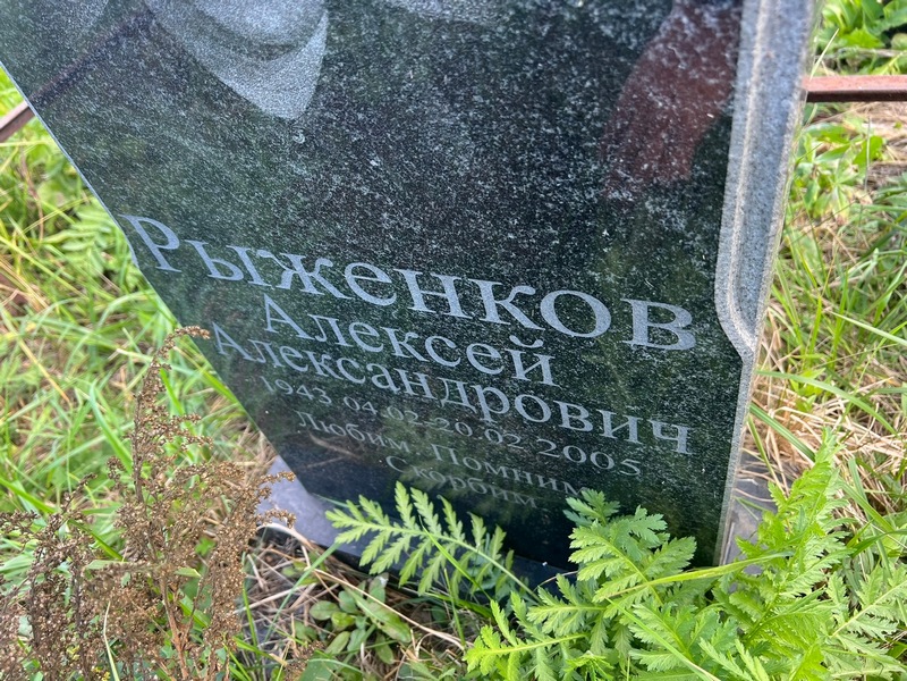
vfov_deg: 53.1
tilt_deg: -48.8
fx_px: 681
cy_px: 340
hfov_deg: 67.3
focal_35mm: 26
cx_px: 454
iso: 40
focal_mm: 5.7
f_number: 1.5
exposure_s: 1/146
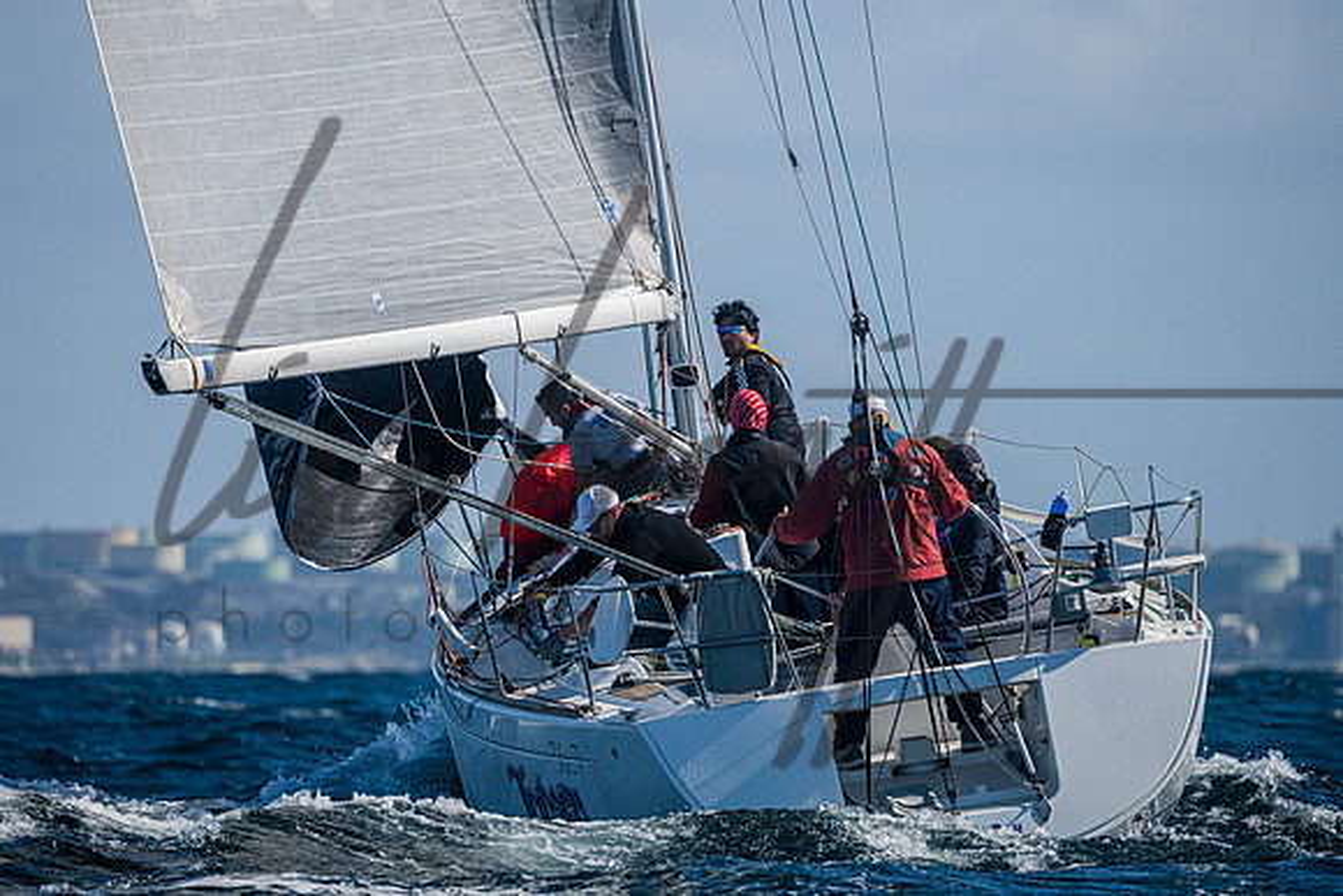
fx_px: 17856
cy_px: 367
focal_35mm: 479
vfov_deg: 2.9
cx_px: 640
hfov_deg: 4.3
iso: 400
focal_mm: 400
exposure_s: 1/6400
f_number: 6.3
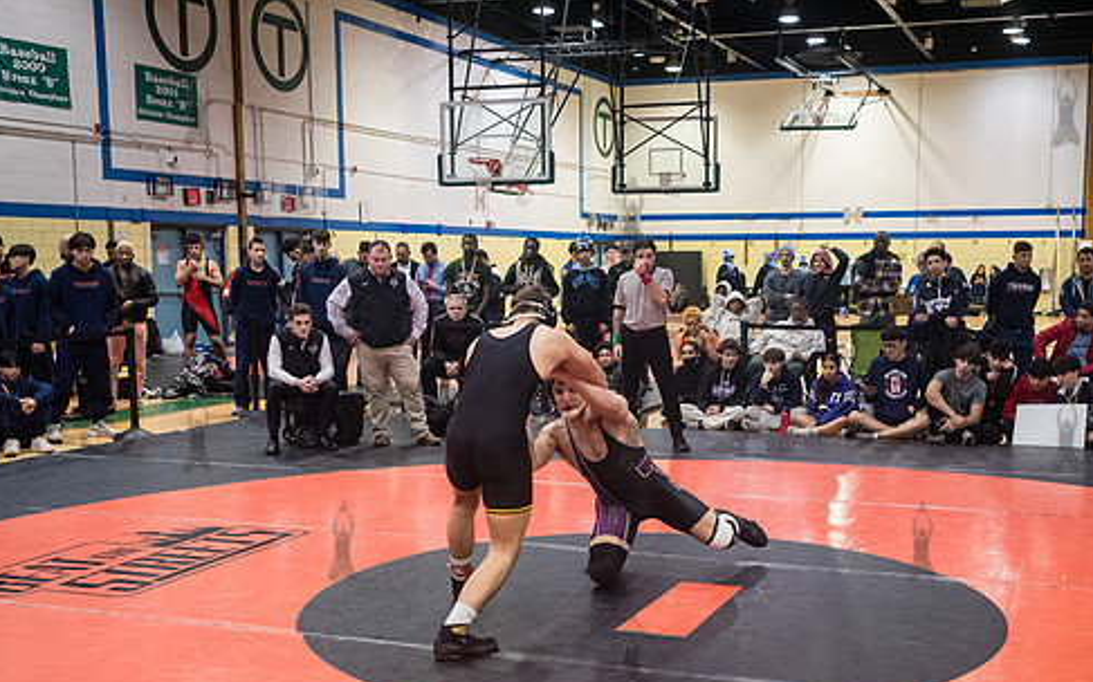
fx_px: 1310
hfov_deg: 45.1
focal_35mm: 44
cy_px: 432
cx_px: 631
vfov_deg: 29.1
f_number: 4
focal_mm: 35
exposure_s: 1/320
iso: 8000
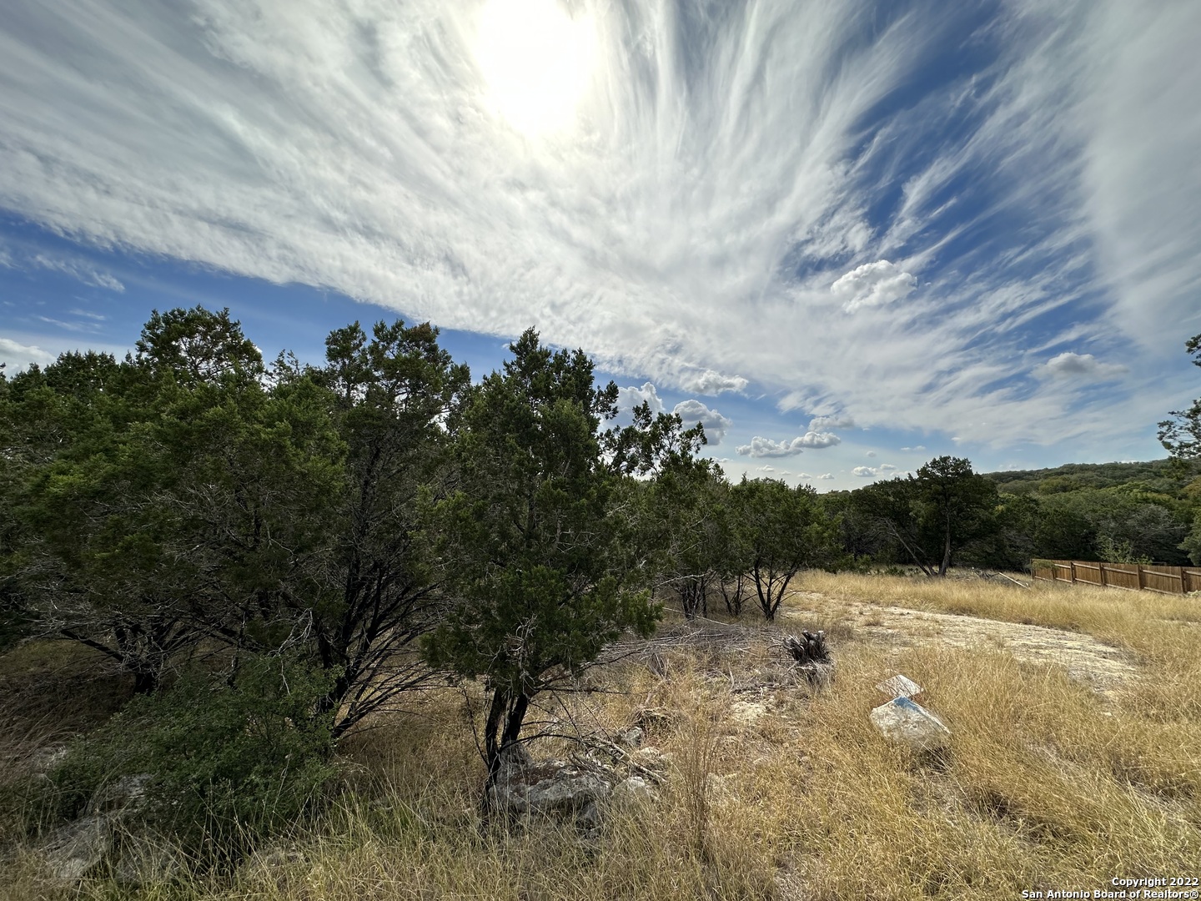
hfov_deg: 102.1
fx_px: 486
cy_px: 450
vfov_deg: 85.7
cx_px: 600
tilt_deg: +6.9
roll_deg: +0.7
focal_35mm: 14
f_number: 2.2
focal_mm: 2.22
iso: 50
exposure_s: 1/2817
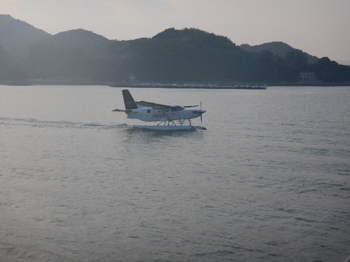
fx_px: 728
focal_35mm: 72
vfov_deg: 20.4
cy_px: 131
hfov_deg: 27.0
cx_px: 175
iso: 125
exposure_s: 1/800
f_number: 4.5
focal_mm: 13
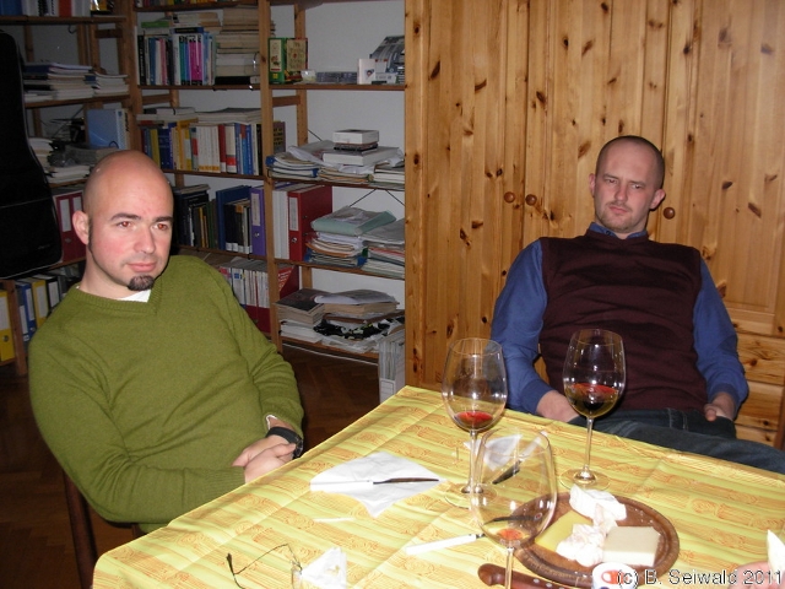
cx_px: 392
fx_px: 862
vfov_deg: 37.7
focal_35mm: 38
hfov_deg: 49.0
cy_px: 294
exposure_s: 1/60.4
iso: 149
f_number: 2.9
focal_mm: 6.3
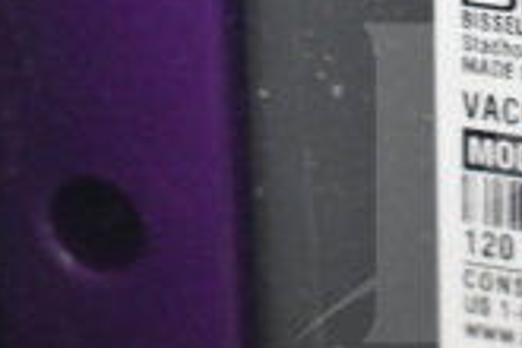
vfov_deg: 8.0
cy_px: 274
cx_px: 645
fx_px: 2492
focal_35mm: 172
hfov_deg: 11.7
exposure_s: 1/80
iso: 6400
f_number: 4.5
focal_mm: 31
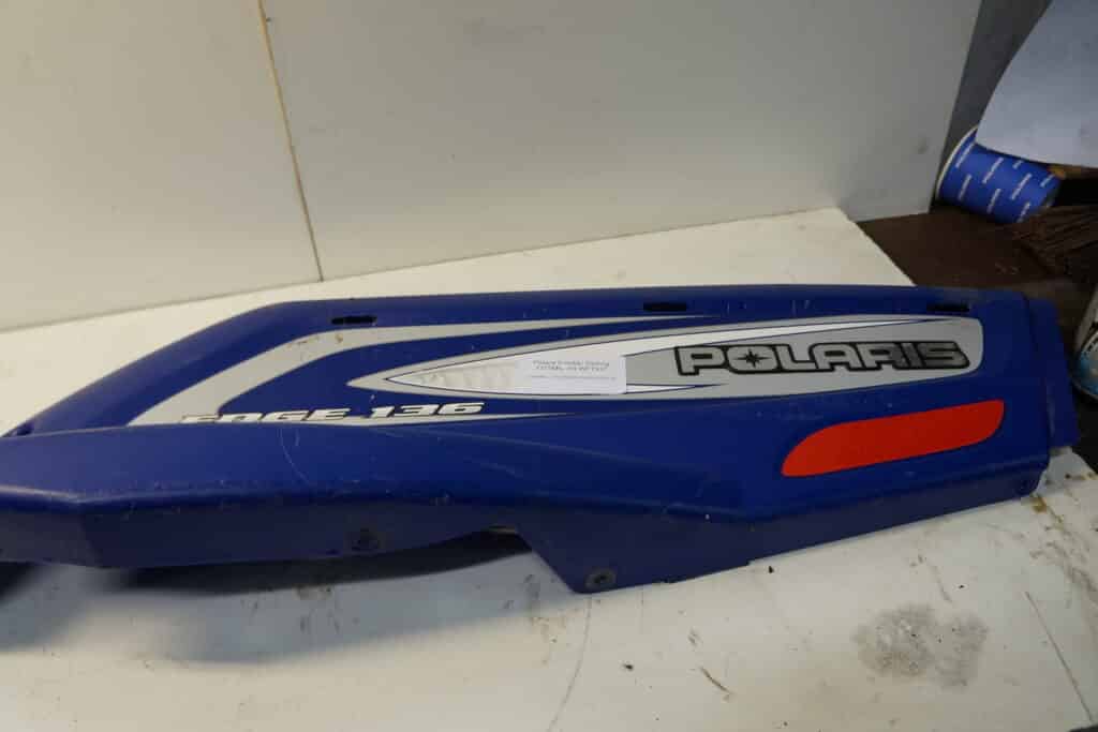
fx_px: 824
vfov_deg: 47.9
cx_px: 549
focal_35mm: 27
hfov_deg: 67.4
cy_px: 366
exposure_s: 1/60
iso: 500
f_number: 4
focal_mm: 18
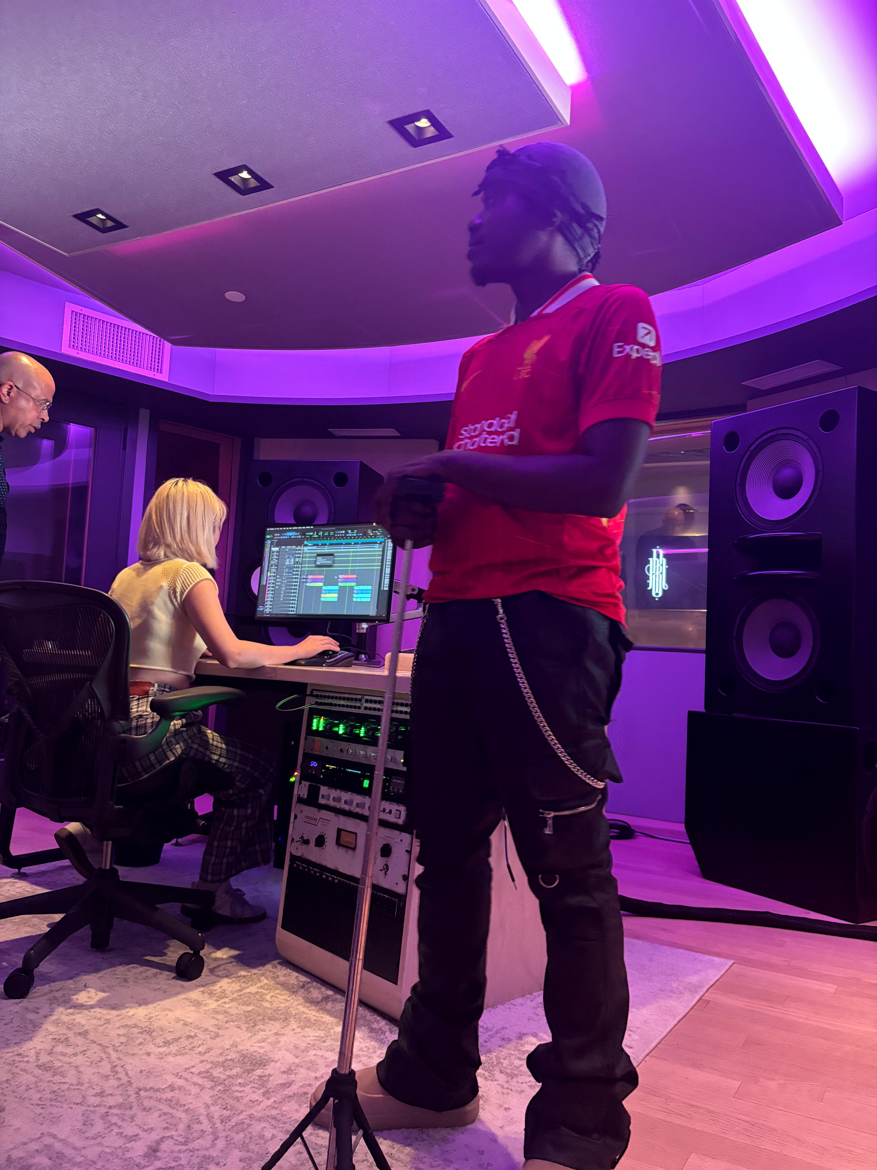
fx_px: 878
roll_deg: -2.7
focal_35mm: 26
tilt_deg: +5.1
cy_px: 585
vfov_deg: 67.3
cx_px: 438
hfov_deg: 53.1
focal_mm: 5.96
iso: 800
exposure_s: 1/30
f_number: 1.6
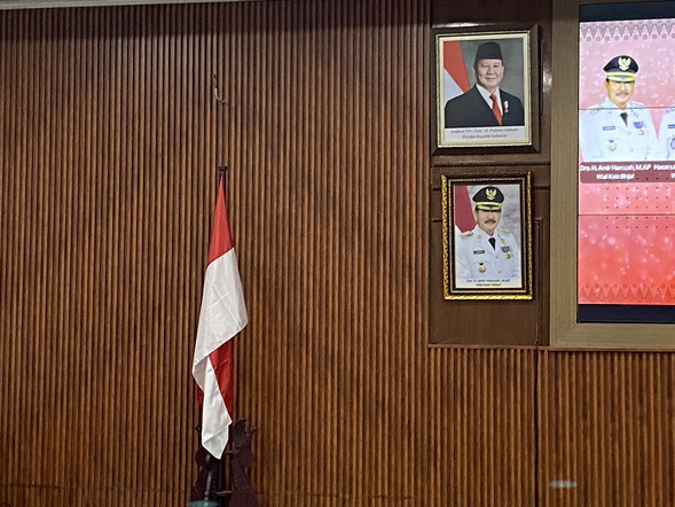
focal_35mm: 89
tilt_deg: +4.1
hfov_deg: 22.0
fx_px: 1736
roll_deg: -0.6
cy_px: 214
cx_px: 425
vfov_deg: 16.6
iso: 160
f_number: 1.8
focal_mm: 4.25
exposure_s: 1/50
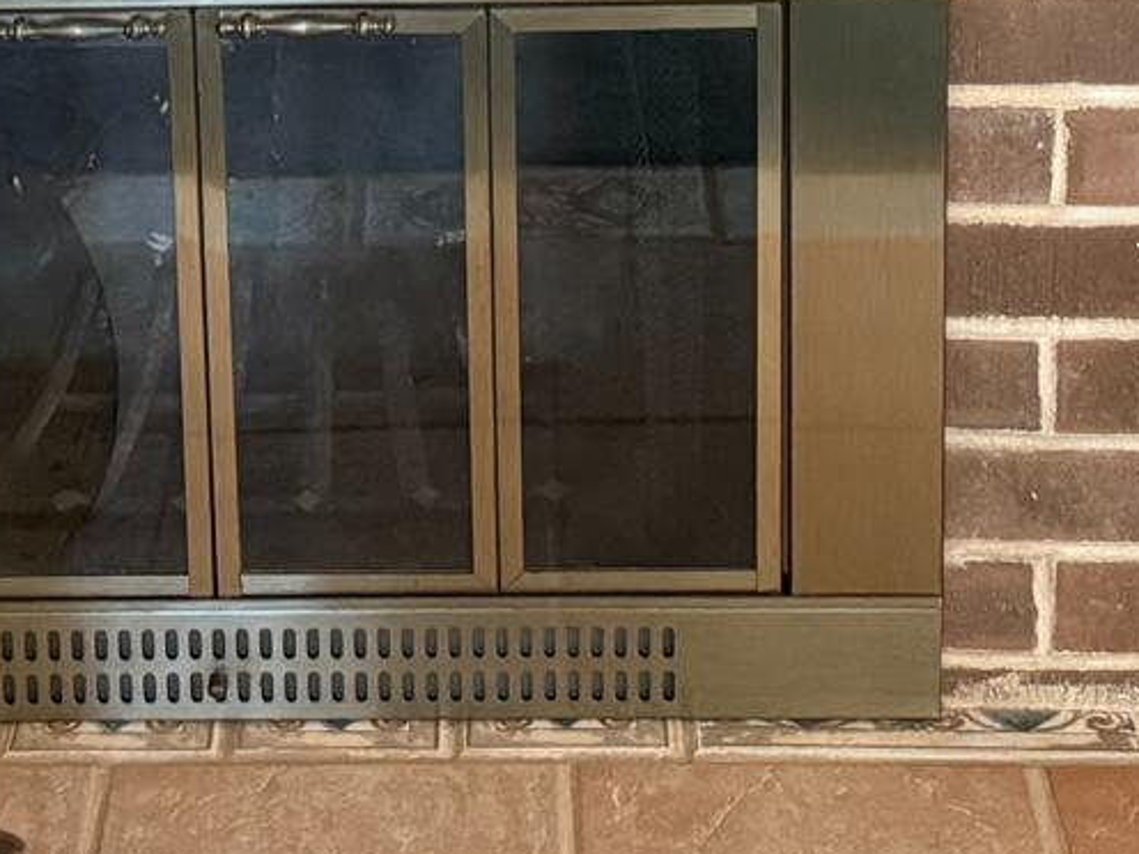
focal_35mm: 99
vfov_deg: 13.8
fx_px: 3257
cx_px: 416
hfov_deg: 19.8
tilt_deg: -14.3
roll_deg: +1.0
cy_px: -510
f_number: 1.78
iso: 640
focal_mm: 6.76
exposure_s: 1/40
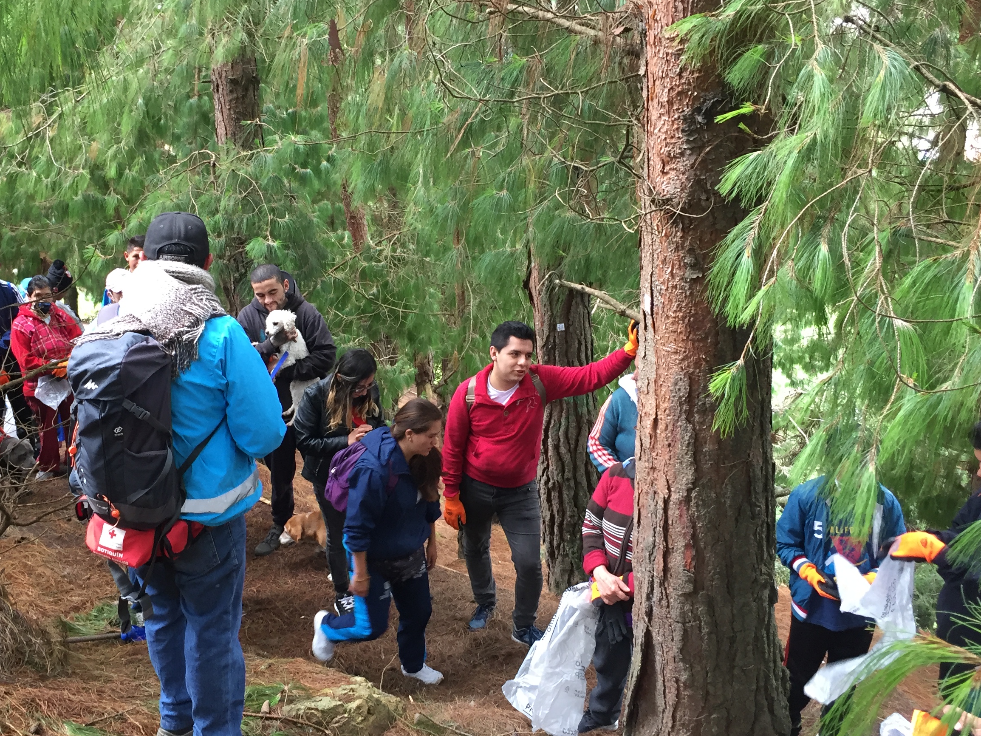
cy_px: 346
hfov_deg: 45.6
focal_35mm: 41
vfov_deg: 35.1
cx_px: 418
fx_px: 1162
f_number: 2.2
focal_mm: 4.15
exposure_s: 1/30
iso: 80
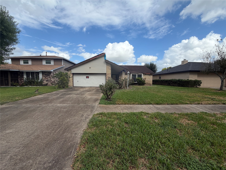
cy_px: 85
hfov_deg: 102.1
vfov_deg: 85.7
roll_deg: +0.4
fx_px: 91
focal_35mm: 14
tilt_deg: -2.6
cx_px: 113
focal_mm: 2.22
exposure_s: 1/770
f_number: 2.2
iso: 25
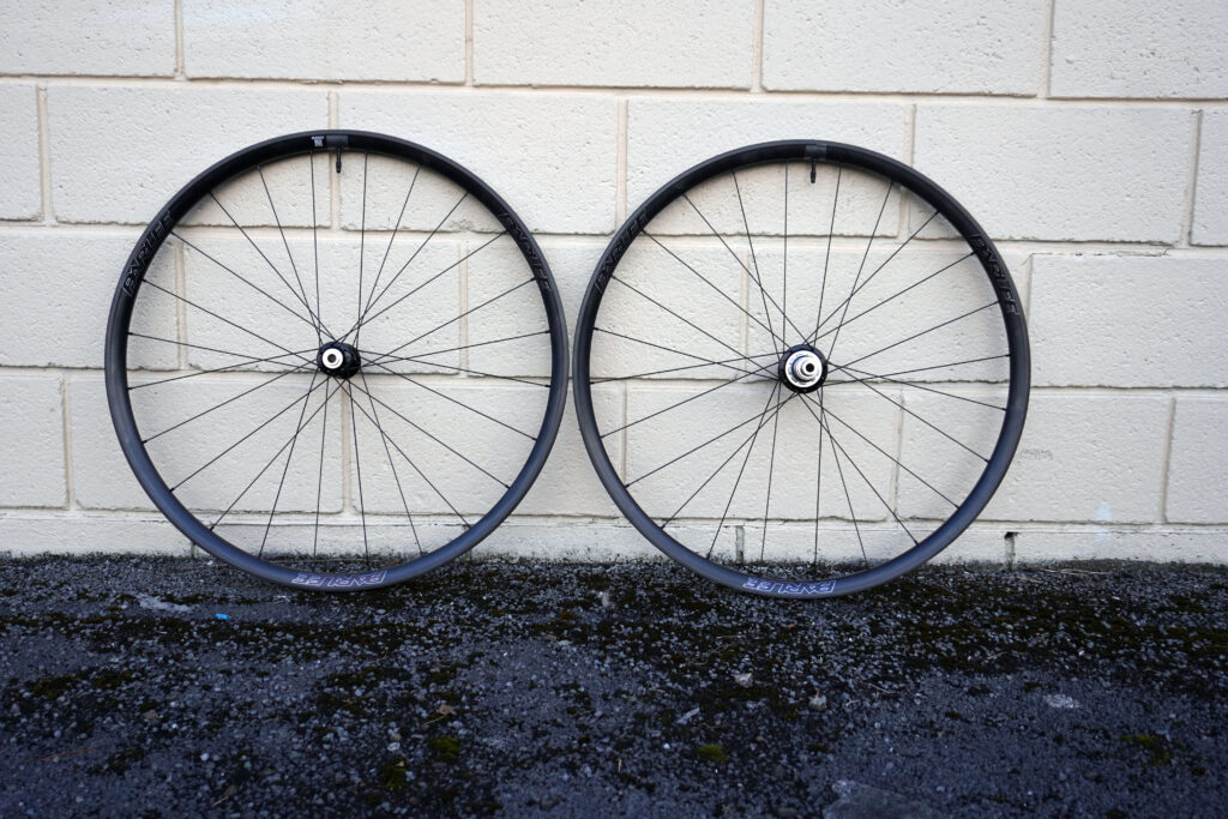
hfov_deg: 55.1
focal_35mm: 34
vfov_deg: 38.4
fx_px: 1177
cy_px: 410
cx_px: 614
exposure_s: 1/125
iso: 100
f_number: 4
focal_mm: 23
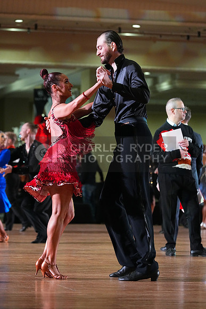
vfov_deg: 11.9
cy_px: 154
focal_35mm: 172
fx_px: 1475
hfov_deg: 8.0
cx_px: 103
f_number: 5
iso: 8000
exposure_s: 1/400
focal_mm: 172
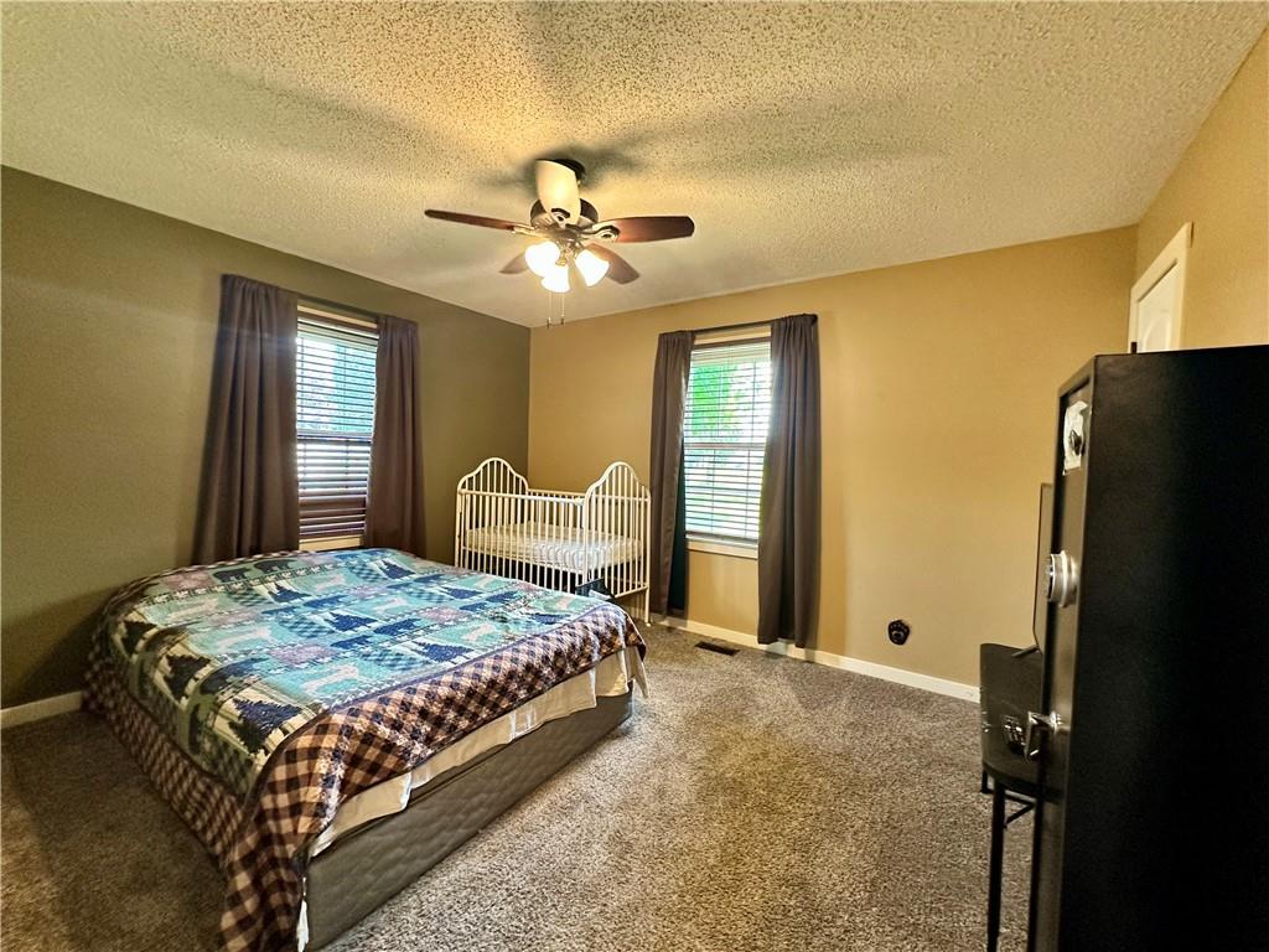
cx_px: 634
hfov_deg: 102.1
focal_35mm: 14
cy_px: 476
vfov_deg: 85.7
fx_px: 513
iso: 320
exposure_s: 1/60
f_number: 2.2
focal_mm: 2.22
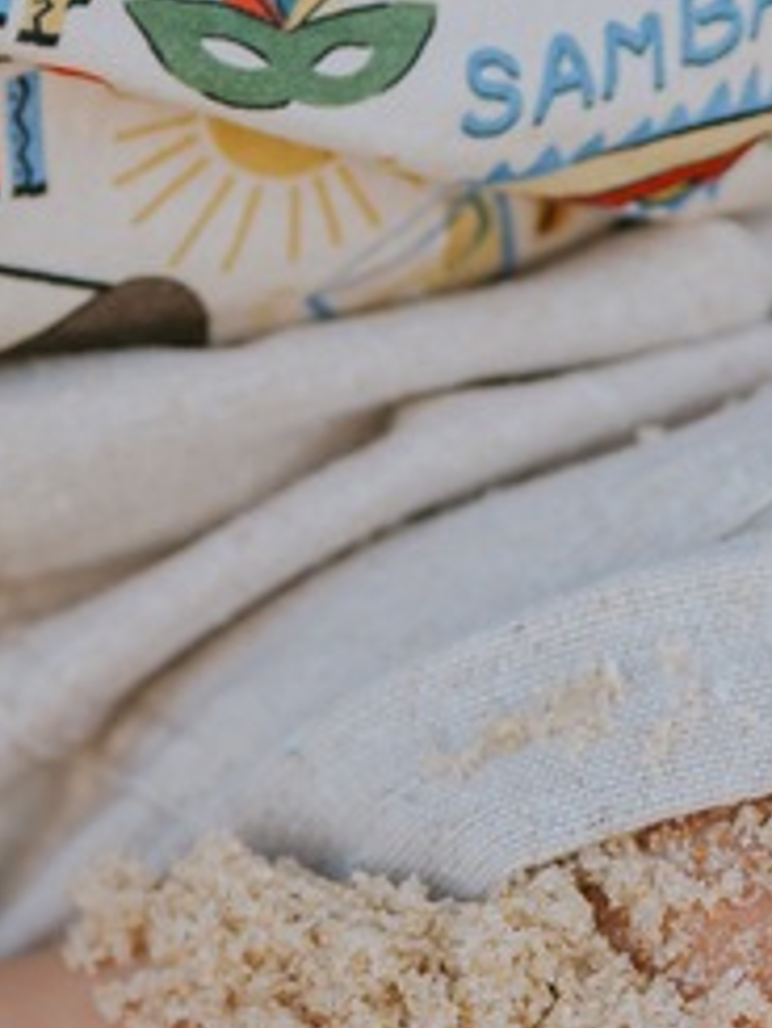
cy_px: 1561
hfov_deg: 8.4
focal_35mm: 165
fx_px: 4902
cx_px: -889
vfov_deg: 11.5
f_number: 3.2
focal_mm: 35
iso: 100
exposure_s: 1/1250
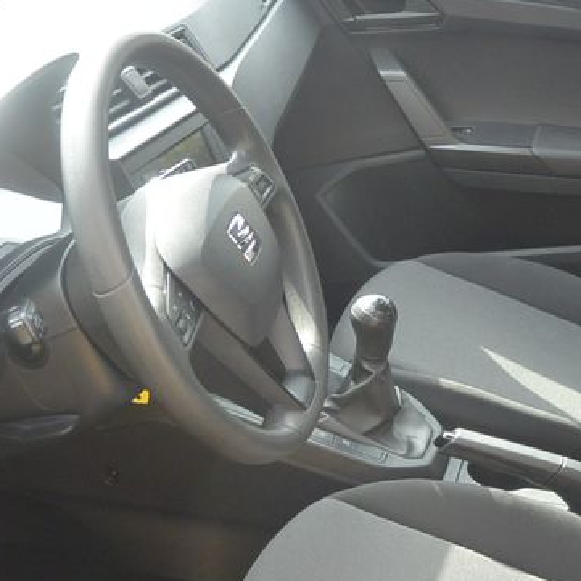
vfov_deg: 24.3
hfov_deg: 24.4
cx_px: 430
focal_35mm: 70
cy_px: 469
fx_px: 1329
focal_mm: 11
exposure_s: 1/200
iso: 200
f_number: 3.5
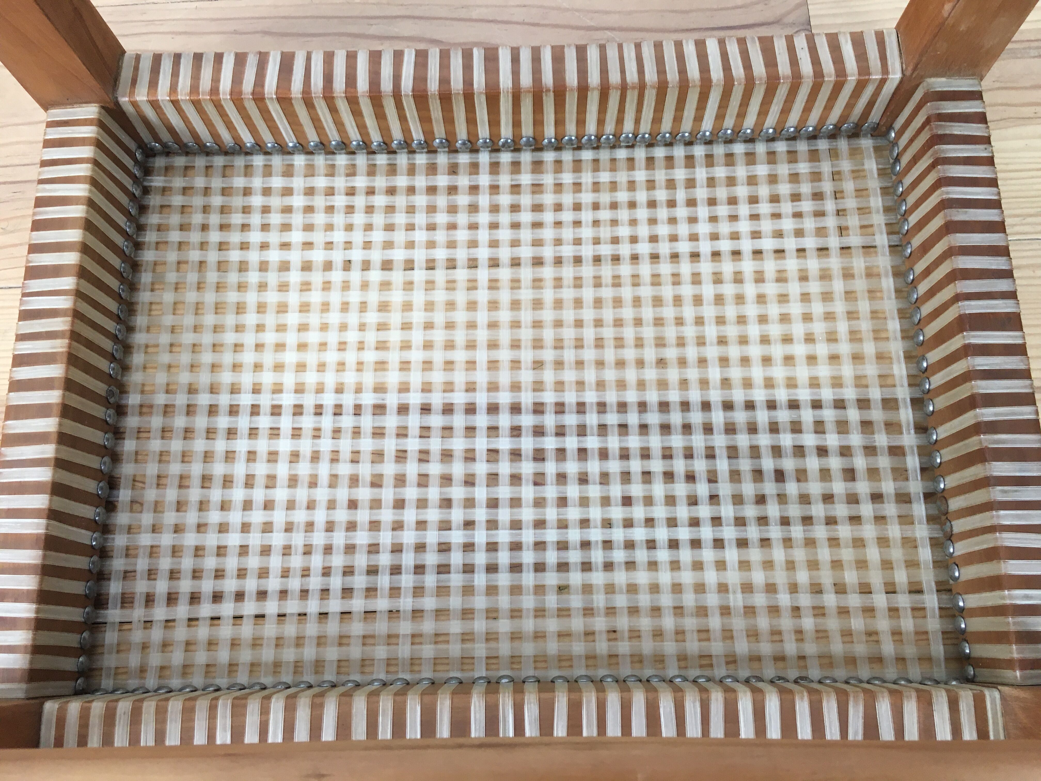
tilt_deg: -73.9
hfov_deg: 61.7
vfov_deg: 48.2
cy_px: 390
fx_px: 872
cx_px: 520
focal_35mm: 29
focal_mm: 4.15
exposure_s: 1/33
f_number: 2.2
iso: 50
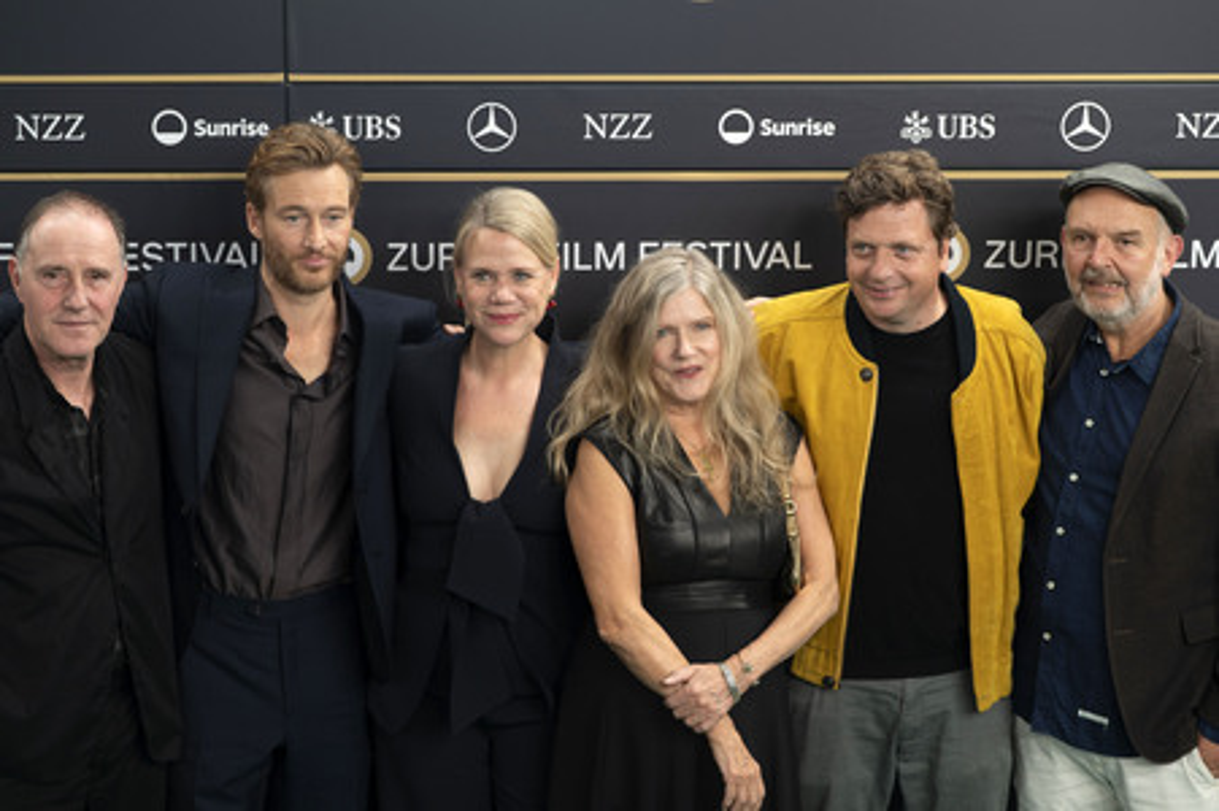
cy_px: 406
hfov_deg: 25.2
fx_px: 2725
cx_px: 610
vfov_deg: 16.9
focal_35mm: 81
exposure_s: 1/200
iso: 400
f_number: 4.5
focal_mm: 79
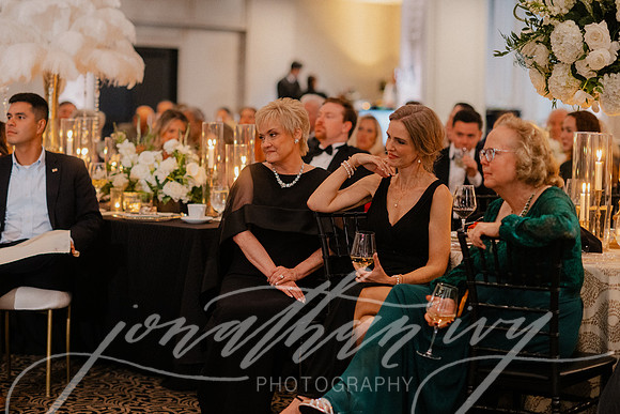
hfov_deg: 22.3
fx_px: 1572
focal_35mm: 91
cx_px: 287
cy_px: 192
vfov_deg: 15.0
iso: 2000
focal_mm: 85
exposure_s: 1/160
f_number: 2
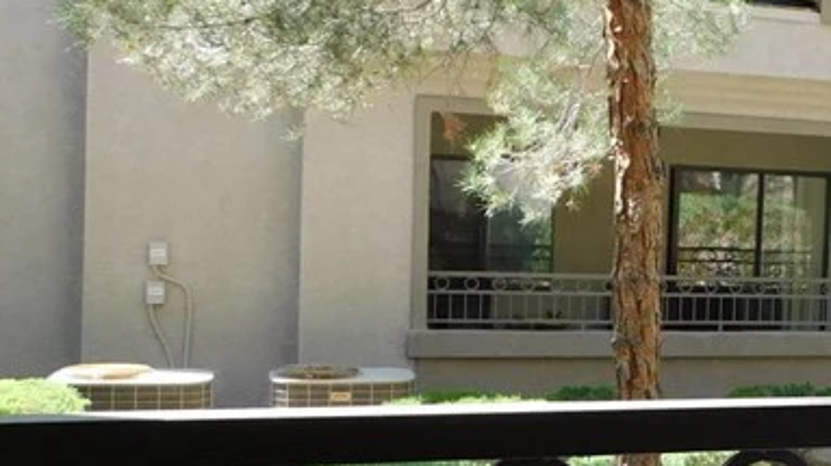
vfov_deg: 18.0
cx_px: 981
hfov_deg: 27.8
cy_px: 260
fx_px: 1476
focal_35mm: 67
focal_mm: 4
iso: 125
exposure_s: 1/250
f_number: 3
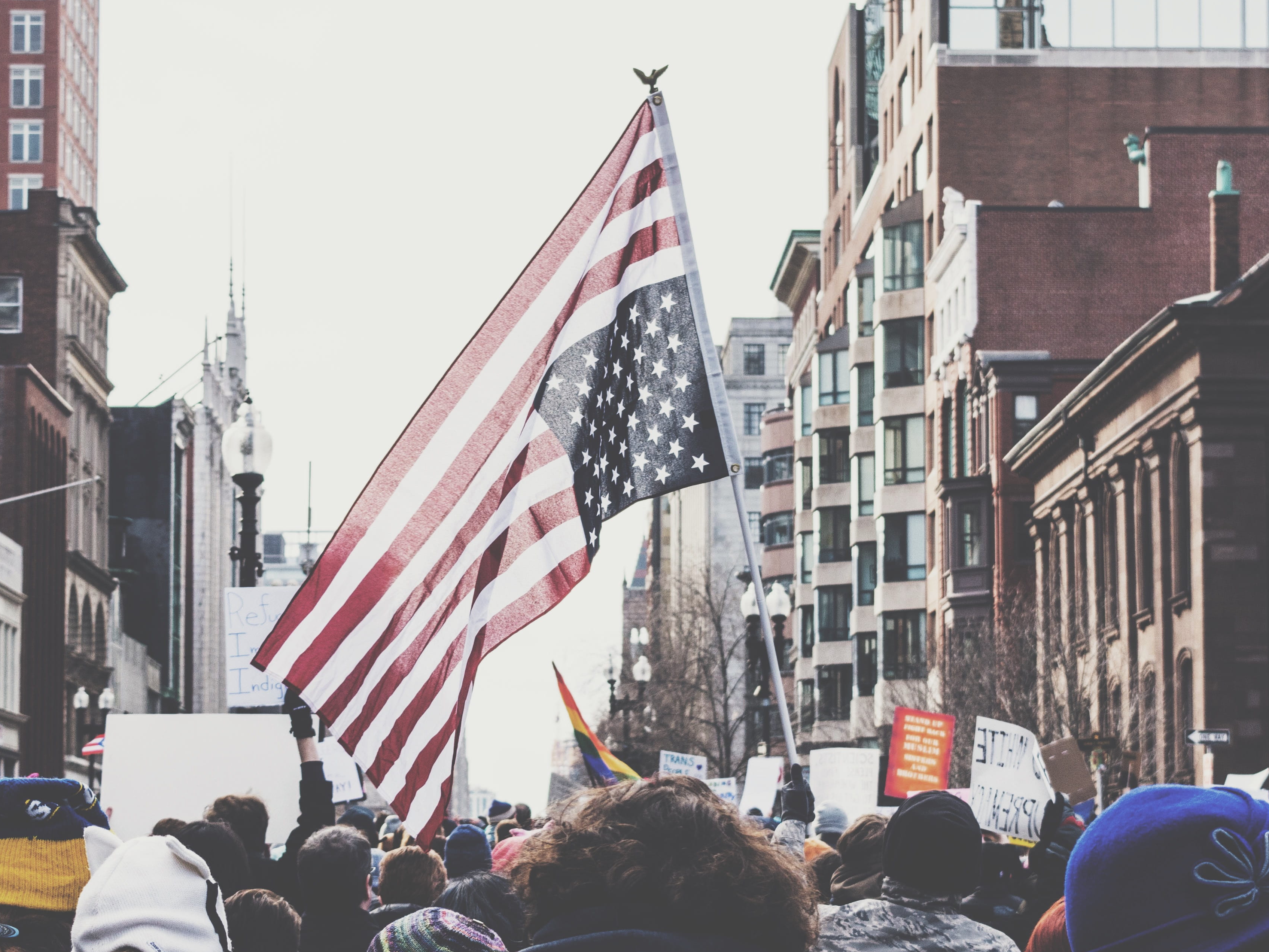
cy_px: 550
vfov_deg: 12.9
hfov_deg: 17.1
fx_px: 4211
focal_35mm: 115
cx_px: 652
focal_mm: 45
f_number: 8
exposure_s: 1/500
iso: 280
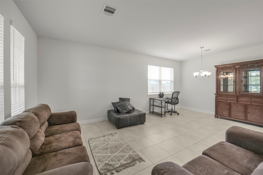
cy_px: 88
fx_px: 102
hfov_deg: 104.2
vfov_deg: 81.2
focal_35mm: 14
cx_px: 132
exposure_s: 1/15
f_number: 11
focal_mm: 14
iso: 500
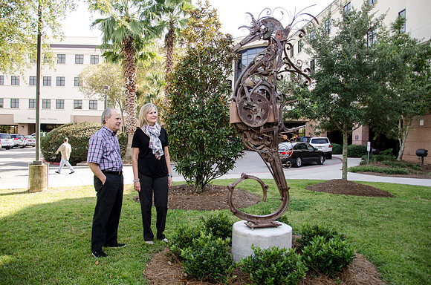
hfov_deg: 67.5
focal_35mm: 27
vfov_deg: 47.7
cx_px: 216
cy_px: 142
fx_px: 323
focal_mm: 18
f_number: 3.5
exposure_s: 1/100
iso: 100
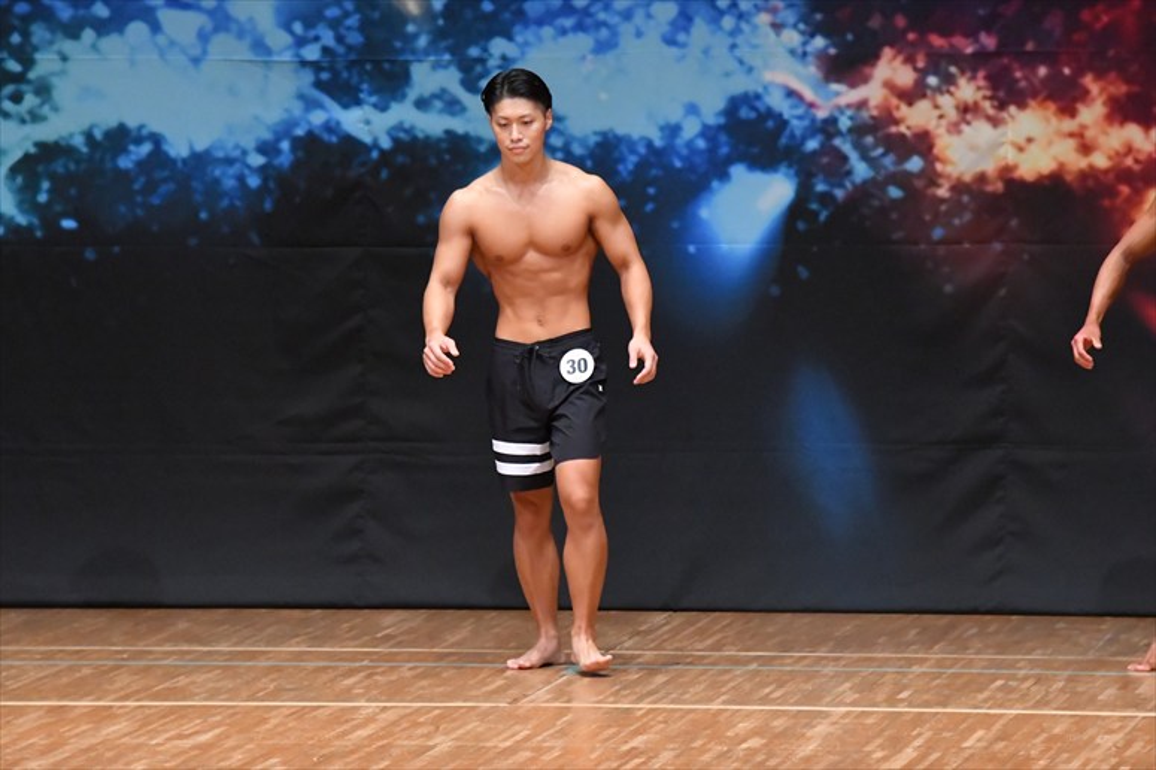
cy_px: 385
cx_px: 578
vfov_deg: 4.8
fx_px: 9147
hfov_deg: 7.2
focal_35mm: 285
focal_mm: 190
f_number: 5.6
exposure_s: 1/400
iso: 8000
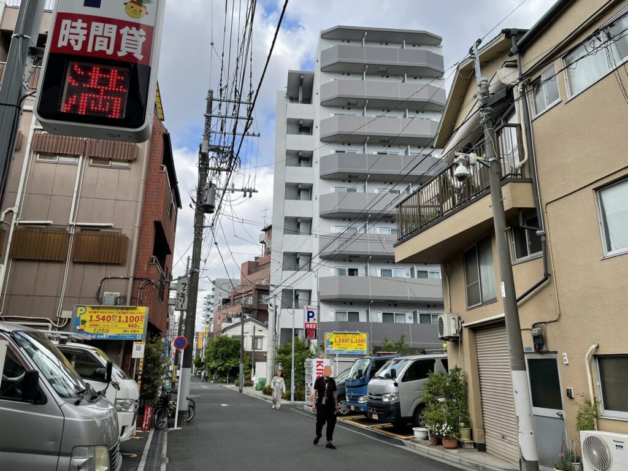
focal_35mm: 26
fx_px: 472
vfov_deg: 53.1
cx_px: 314
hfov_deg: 67.3
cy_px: 236
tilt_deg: +15.4
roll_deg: -0.8
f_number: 1.6
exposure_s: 1/1531
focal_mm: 4.2
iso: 32
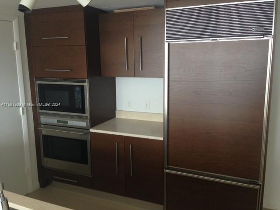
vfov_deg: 42.9
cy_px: 105
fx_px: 267
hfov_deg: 55.4
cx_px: 140
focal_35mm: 33
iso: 100
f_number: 2.4
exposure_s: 1/20
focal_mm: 4.12
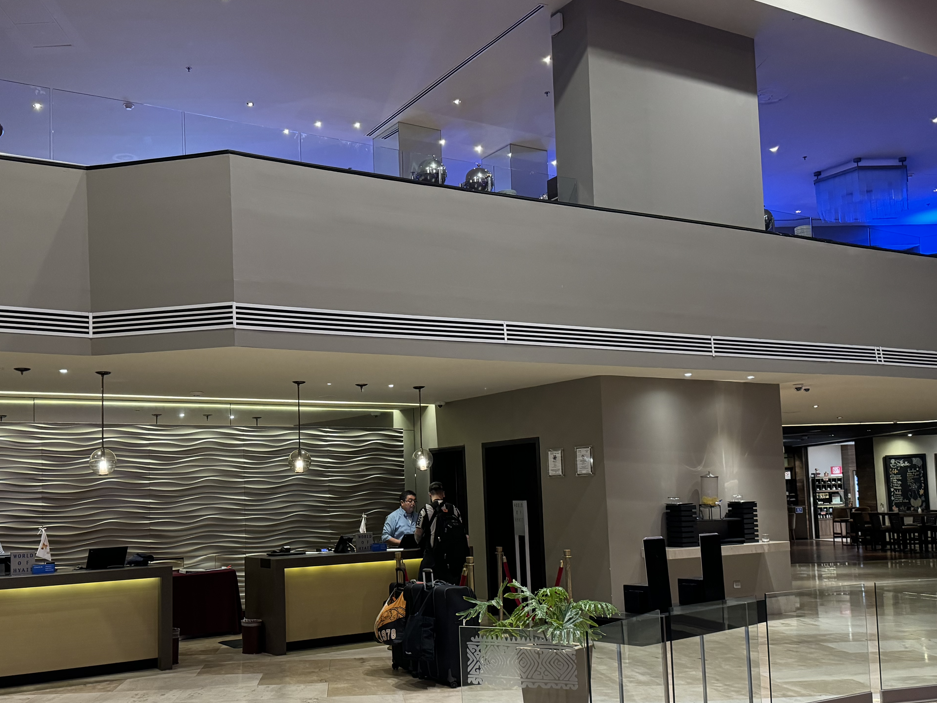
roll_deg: +1.7
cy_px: 430
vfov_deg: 39.4
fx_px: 974
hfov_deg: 51.2
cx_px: 401
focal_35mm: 36
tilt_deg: +3.9
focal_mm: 6.76
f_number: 1.78
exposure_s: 1/60
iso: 400
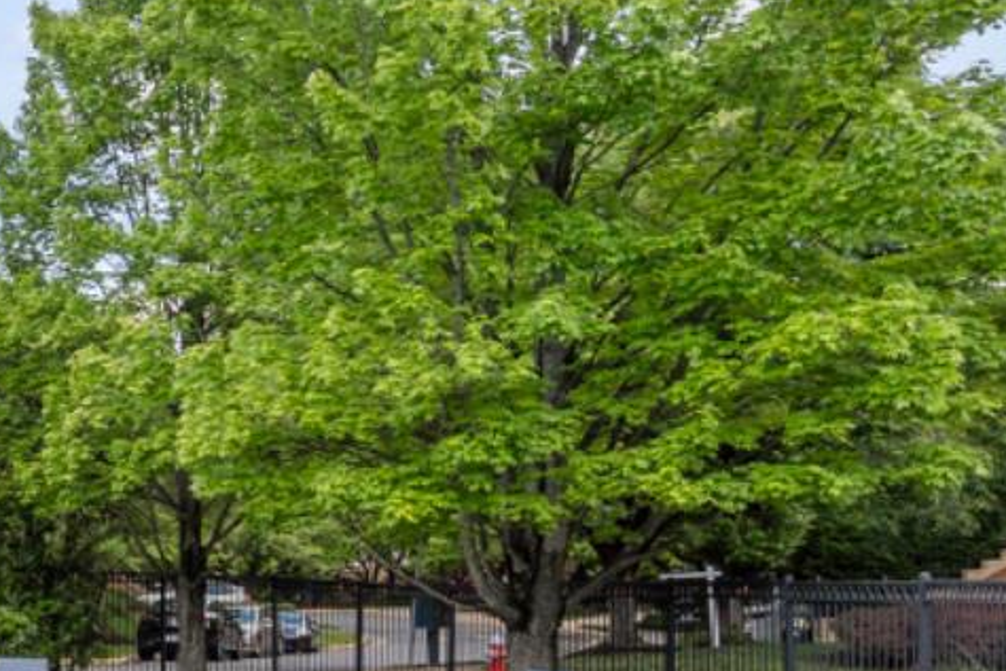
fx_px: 1929
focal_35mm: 69
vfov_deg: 19.5
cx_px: -637
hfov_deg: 22.1
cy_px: 575
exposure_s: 1/60
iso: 200
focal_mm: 16
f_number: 8
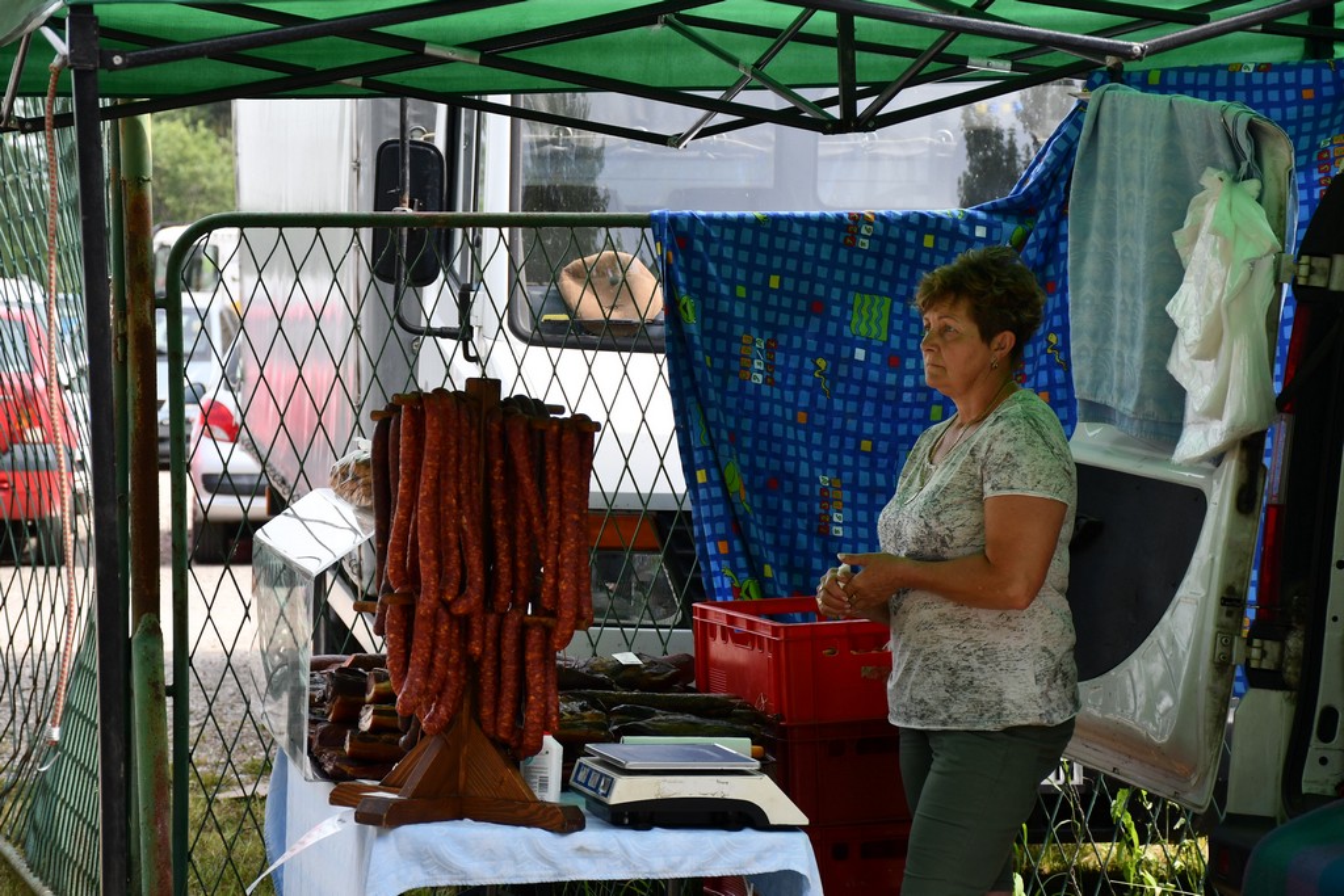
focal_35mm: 105
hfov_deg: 19.5
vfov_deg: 13.0
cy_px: 448
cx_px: 672
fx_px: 3920
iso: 360
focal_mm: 70
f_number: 5.6
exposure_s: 1/500
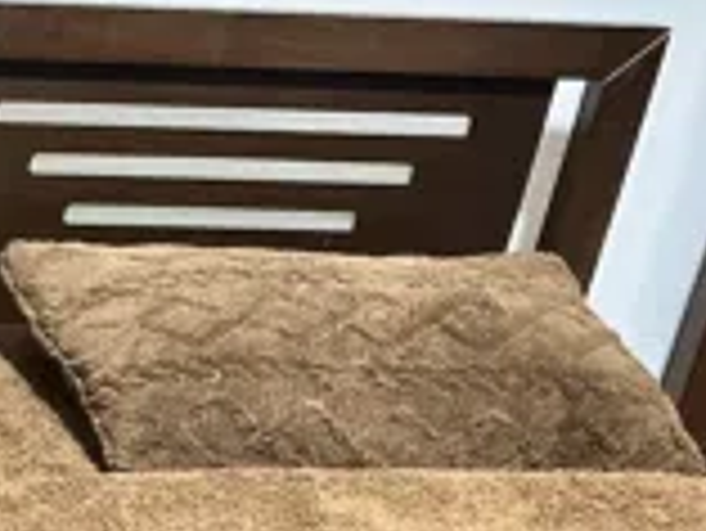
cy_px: 680
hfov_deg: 16.3
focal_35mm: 98
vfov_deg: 14.5
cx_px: -621
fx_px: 2000
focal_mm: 6.86
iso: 640
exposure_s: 1/60
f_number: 1.78
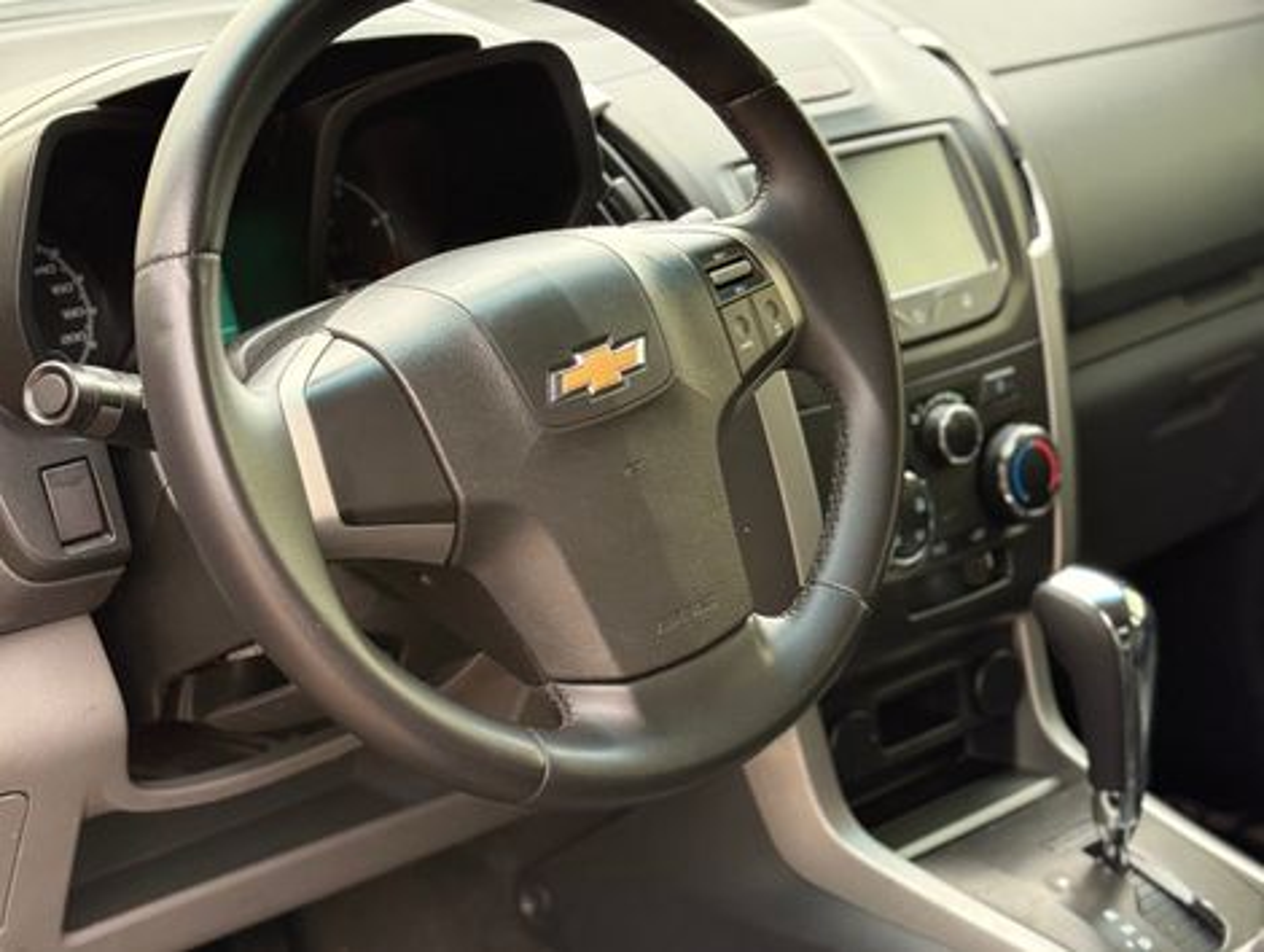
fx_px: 1755
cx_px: 632
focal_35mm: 48
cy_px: 476
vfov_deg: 30.3
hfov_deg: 39.6
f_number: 1.78
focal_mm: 6.76
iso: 250
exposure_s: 1/48
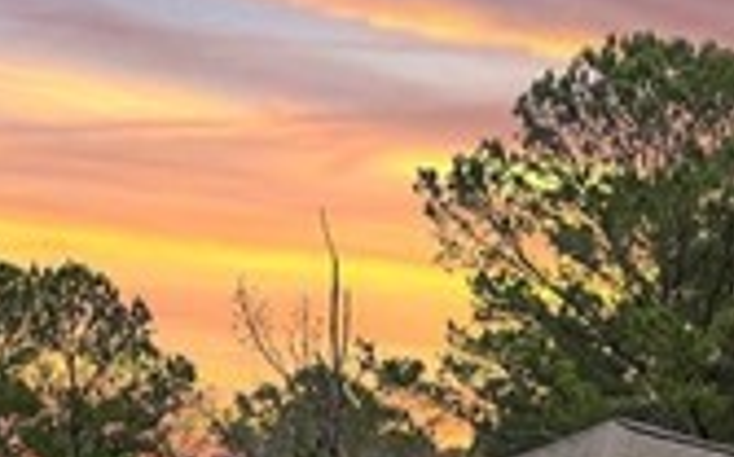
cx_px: 892
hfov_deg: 18.6
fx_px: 2118
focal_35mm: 106
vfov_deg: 11.1
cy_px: 943
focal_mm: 16
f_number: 9
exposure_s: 1/320
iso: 320
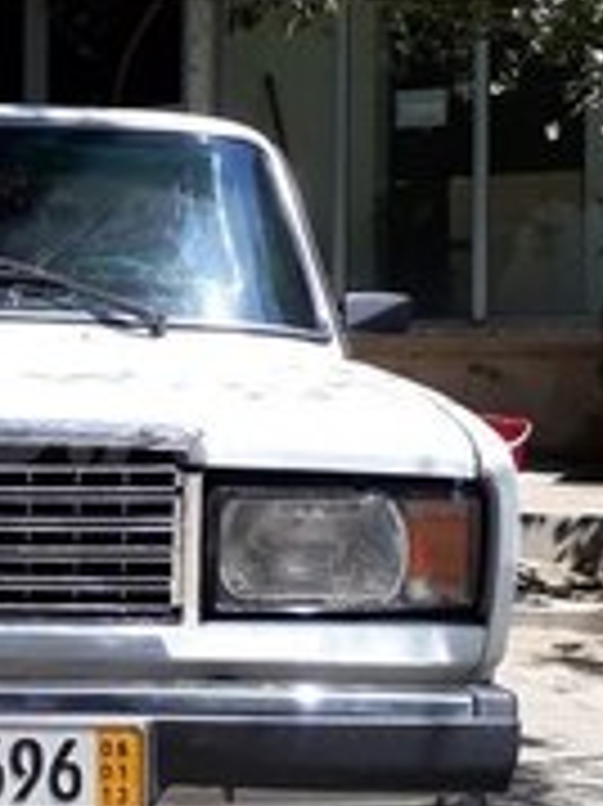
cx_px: -63
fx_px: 1744
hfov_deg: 18.8
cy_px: 414
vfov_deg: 26.0
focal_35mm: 75
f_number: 1.9
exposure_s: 1/718
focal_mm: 3.6
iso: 40
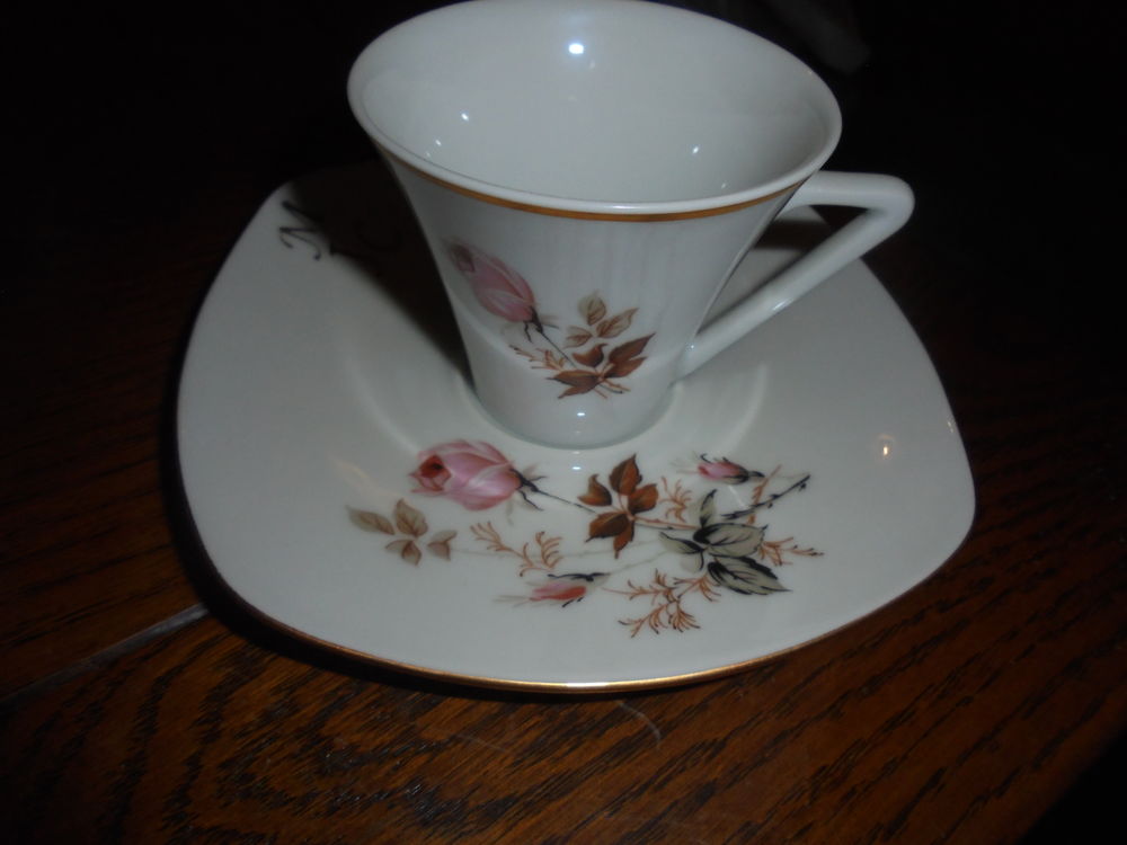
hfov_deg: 67.3
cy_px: 422
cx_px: 564
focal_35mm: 26
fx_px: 846
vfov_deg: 53.1
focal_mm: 4.6
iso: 200
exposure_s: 1/30
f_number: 11.5
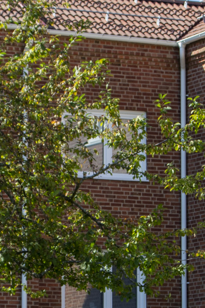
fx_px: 2203
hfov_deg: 5.3
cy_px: 225
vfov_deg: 8.0
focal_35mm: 258
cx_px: 112
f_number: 7.1
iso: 100
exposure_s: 1/200
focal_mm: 45
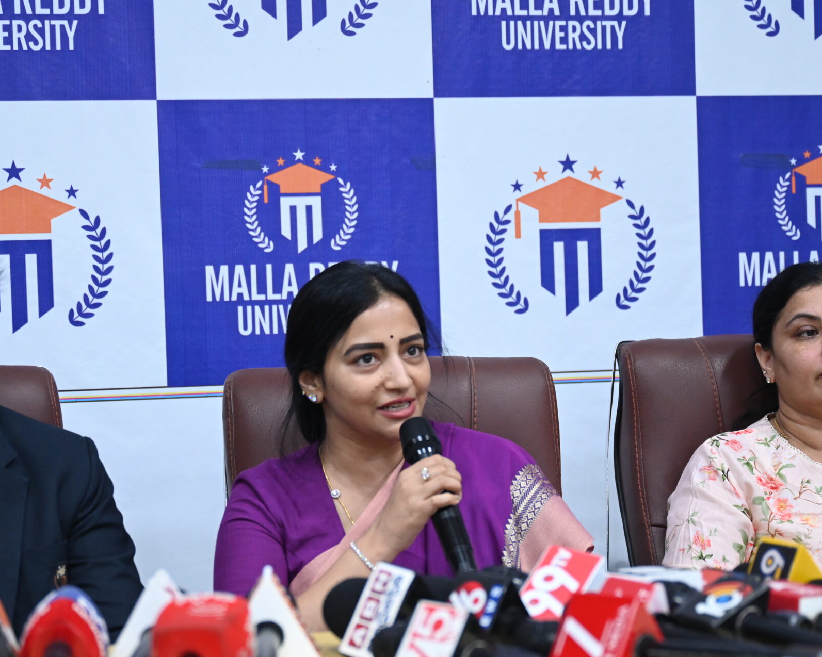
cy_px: 430
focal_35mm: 89
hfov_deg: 21.5
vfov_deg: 17.2
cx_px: 369
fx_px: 2165
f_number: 2.8
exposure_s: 1/125
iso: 2000
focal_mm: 59
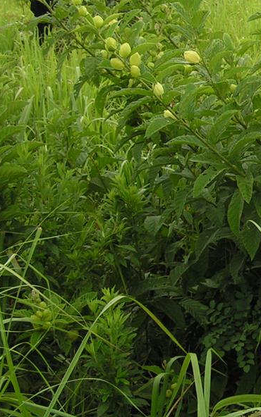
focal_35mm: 85
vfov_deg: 24.0
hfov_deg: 14.3
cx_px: 392
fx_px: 967
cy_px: 88
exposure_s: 1/400
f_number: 2.8
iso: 50
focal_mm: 6.3
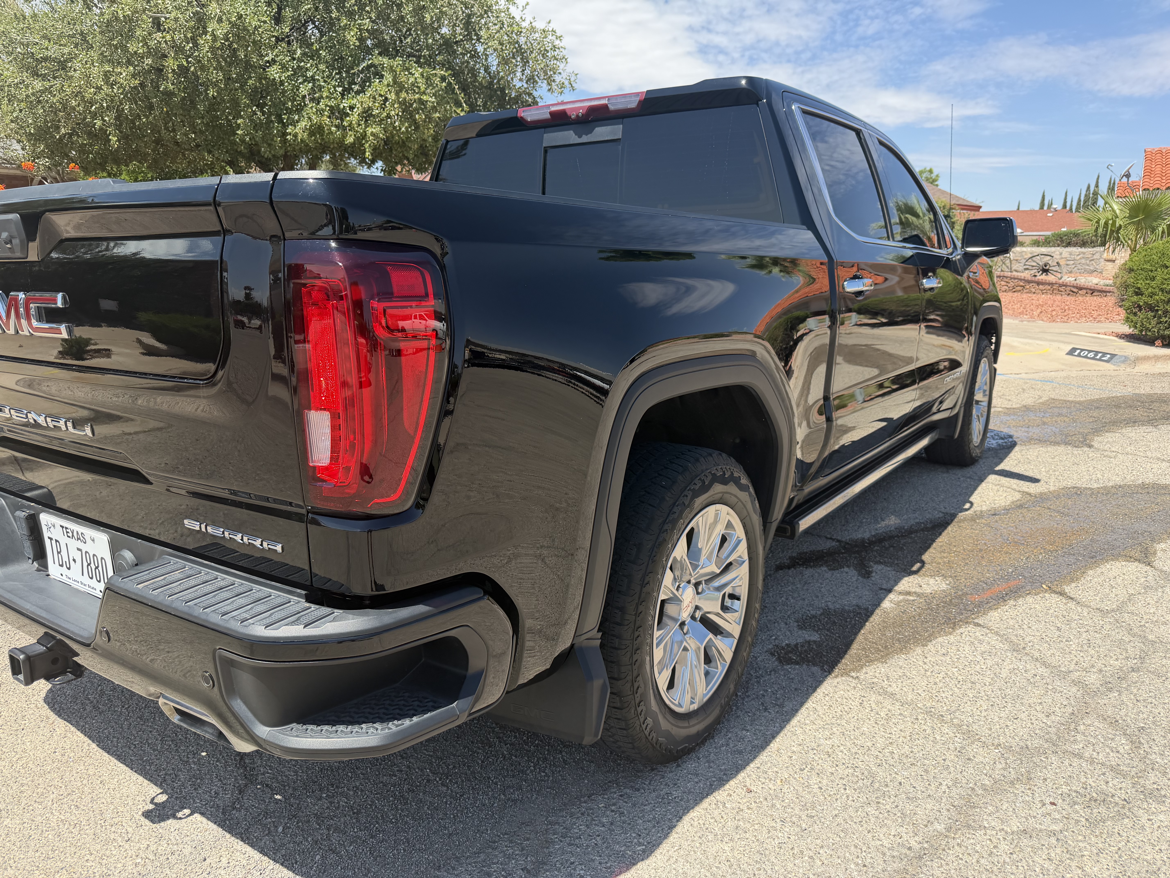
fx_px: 811
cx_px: 585
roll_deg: -1.1
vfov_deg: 56.8
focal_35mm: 24
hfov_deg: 71.6
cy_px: 439
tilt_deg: -12.3
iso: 100
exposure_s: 1/2445
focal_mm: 6.76
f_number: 1.78
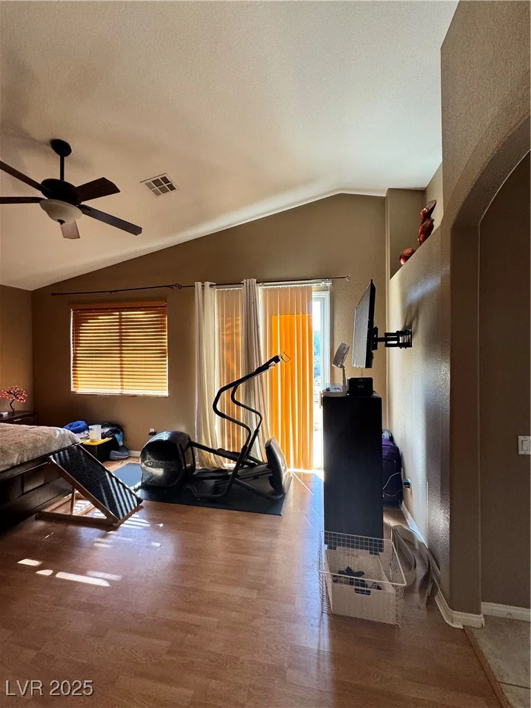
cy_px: 354
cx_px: 266
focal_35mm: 14
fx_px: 286
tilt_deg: -0.9
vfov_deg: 102.1
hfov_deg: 85.7
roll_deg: +1.6
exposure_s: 1/120
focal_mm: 2.22
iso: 160
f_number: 2.2
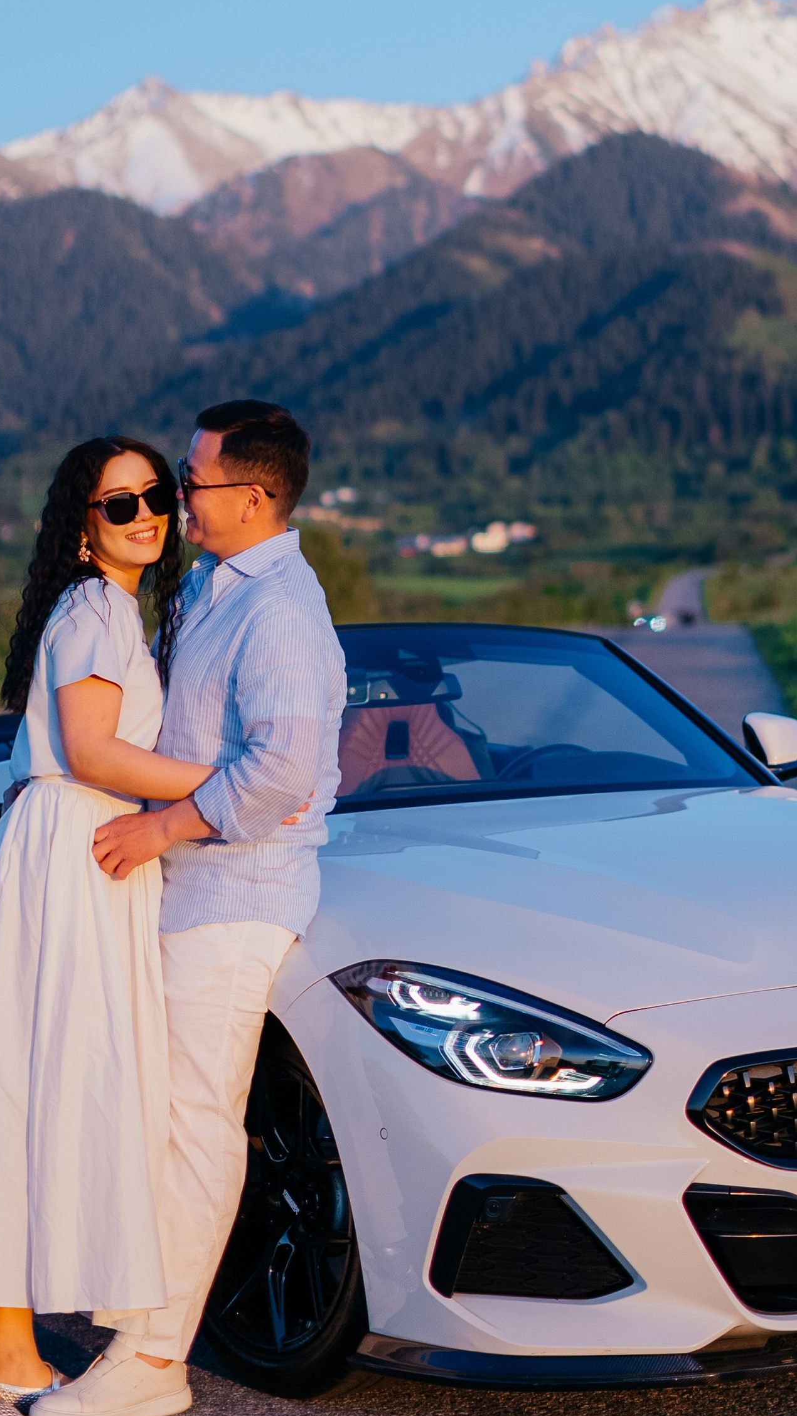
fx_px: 3343
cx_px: 516
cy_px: 377
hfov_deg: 13.6
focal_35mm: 89
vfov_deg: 23.7
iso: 500
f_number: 1.8
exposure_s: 1/2500
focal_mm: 50
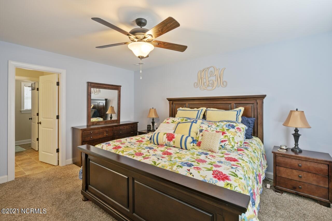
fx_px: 148
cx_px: 166
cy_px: 110
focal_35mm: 16
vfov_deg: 73.7
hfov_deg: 96.7
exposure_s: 1/2.5
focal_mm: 16
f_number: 10
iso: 320
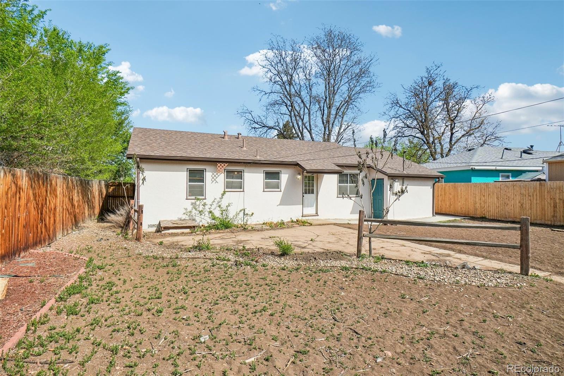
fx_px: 282
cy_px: 188
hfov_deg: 90.0
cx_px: 282
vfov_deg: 67.4
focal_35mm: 18
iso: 400
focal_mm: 12
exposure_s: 1/1600
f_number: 8
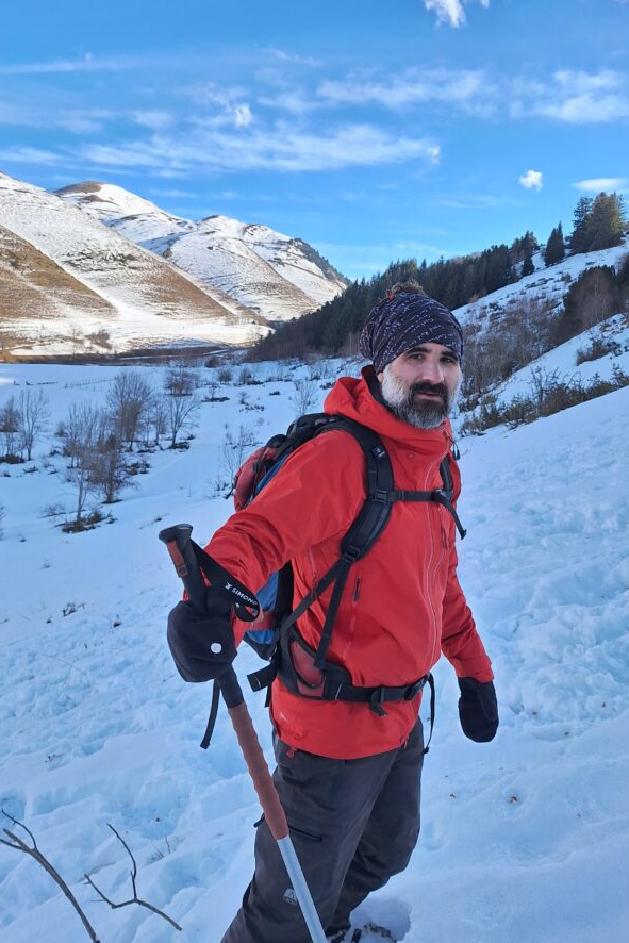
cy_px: 448
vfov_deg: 67.3
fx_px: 707
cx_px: 319
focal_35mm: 27
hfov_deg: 47.9
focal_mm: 5.54
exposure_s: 1/1370
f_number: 1.8
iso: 40
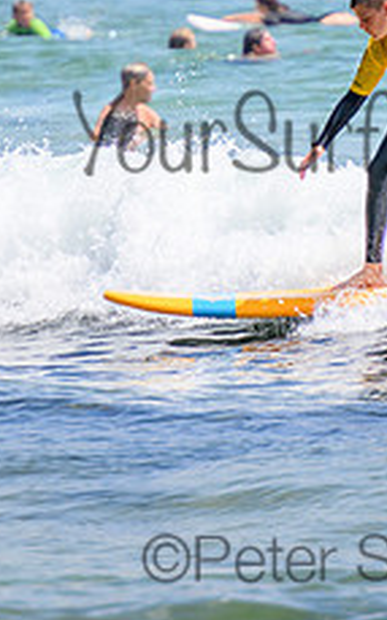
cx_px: 250
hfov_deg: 0.9
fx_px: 23944
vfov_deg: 1.5
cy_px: -87
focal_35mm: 1418
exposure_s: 1/2000
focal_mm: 400
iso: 200
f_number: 5.6
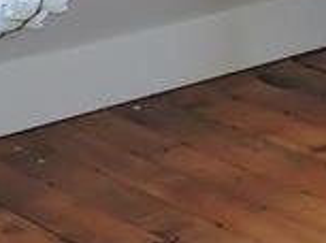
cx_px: 846
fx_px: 1513
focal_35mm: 161
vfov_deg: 8.4
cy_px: -333
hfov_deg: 10.2
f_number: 3
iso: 220
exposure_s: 1/40
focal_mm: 4.3
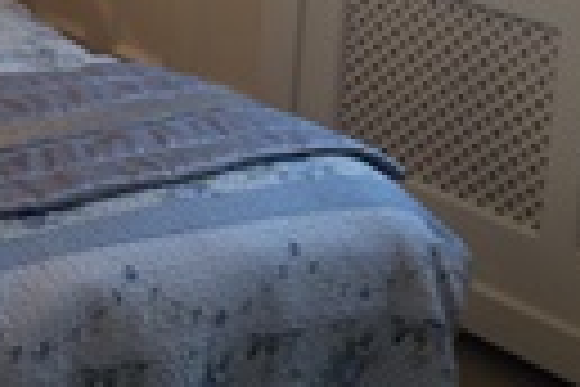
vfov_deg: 12.4
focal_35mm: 105
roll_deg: -0.5
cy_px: -184
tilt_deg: -10.0
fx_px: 1692
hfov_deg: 18.3
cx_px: -144
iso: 40
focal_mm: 4.15
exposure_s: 1/50
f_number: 2.2
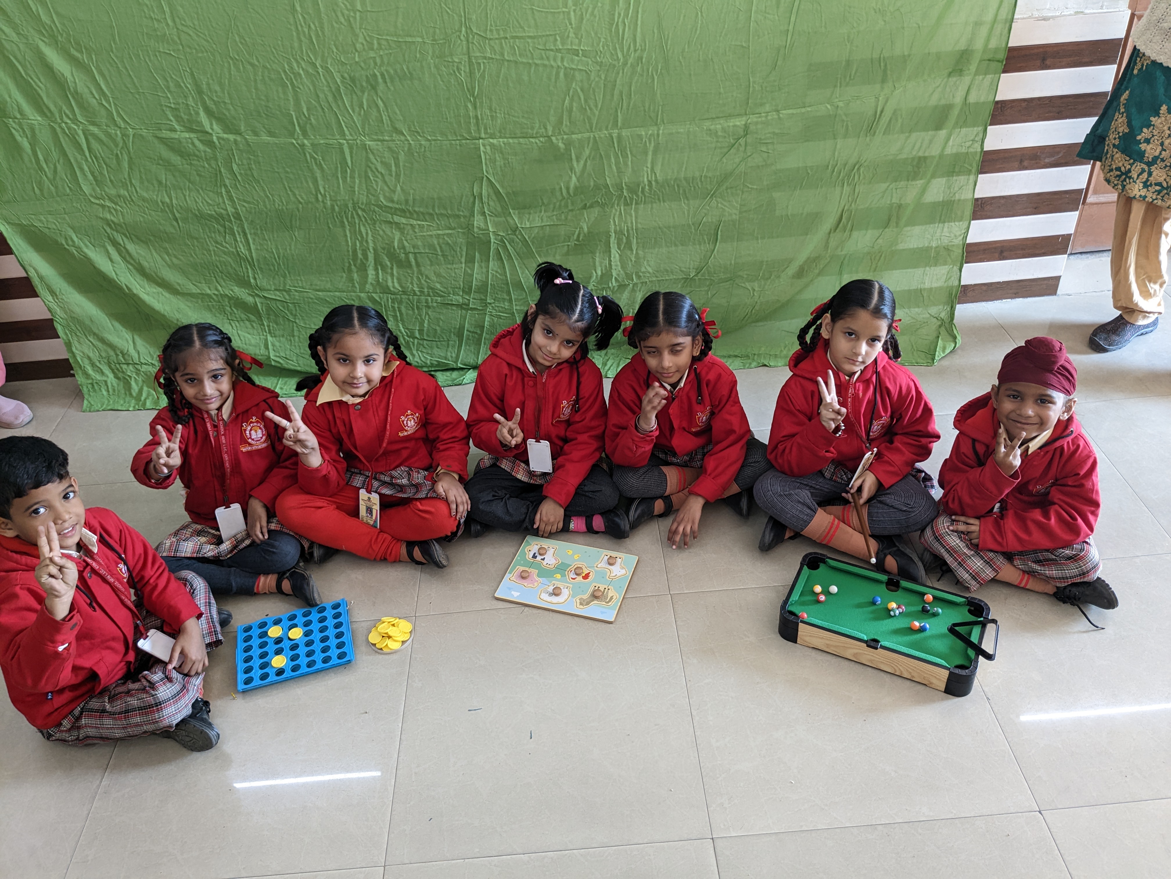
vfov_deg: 51.4
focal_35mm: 27
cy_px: 440
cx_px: 586
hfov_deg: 65.3
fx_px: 913
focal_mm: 4.38
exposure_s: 1/33.3
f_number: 1.73
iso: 66
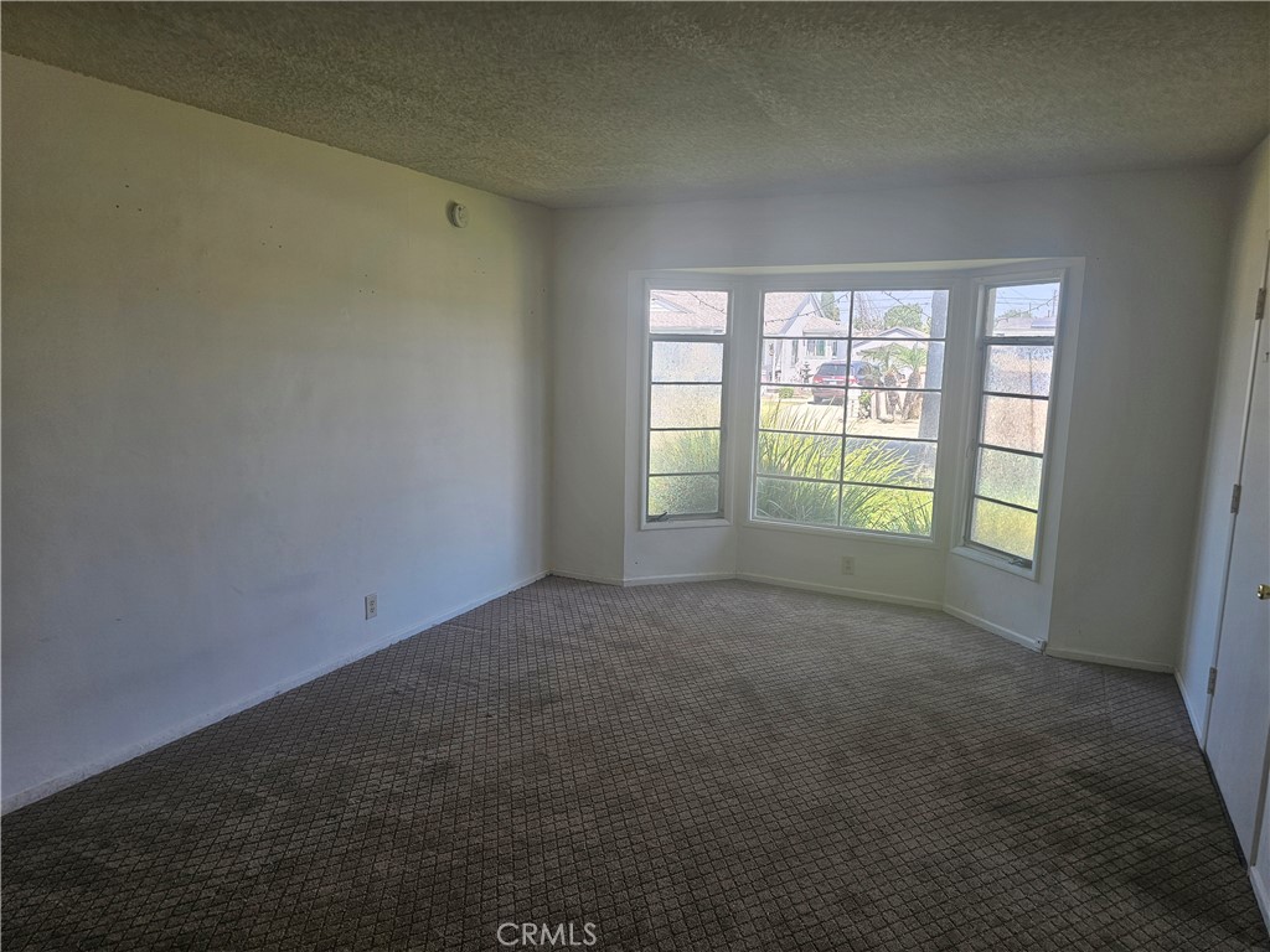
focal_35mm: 23
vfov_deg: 58.9
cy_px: 476
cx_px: 635
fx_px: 844
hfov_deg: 73.9
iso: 32
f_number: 1.7
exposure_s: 1/120
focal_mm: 6.3
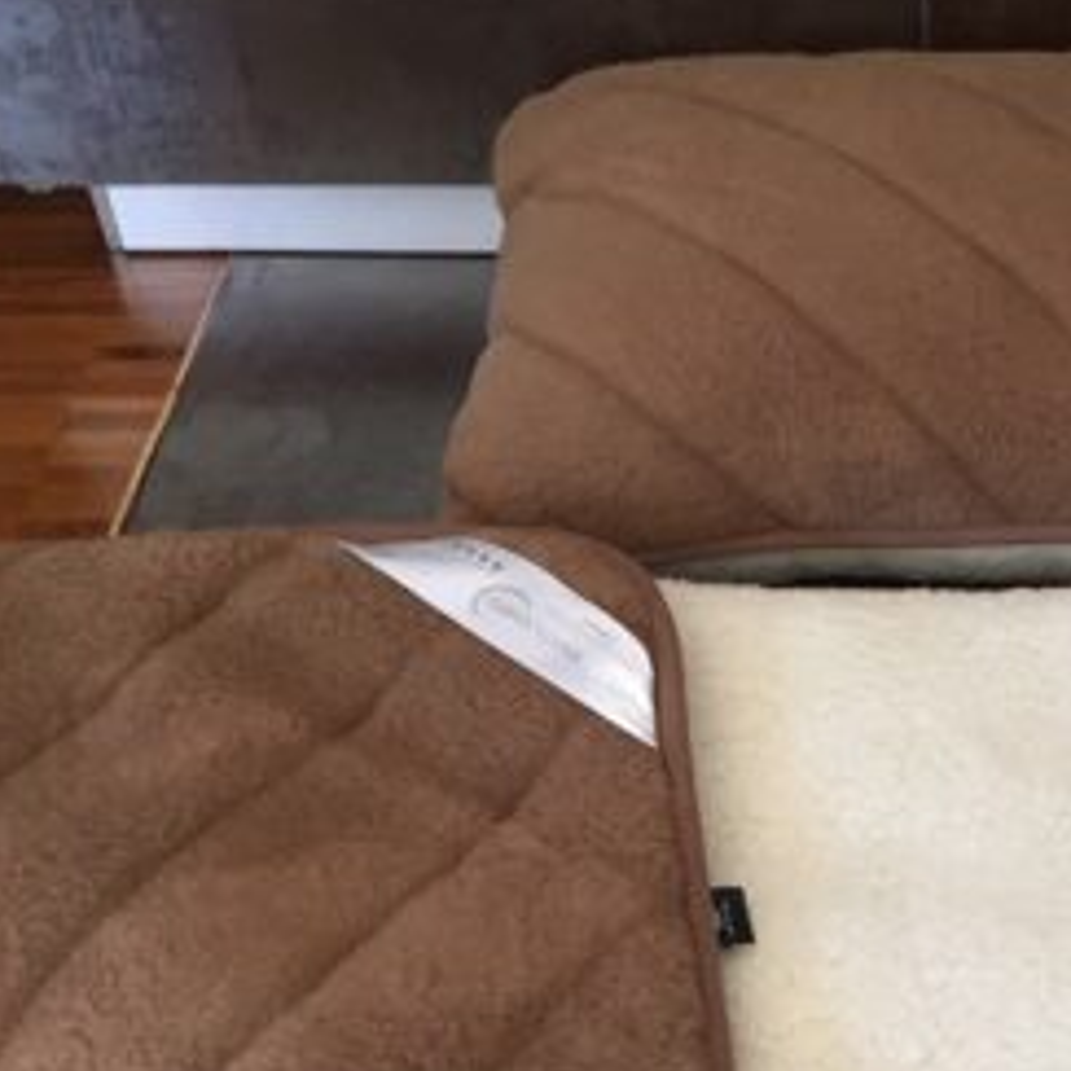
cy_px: 957
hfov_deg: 26.0
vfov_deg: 26.4
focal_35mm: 63
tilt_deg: -47.7
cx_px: 1058
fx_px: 2205
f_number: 2.2
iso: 40
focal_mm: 4.15
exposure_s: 1/33
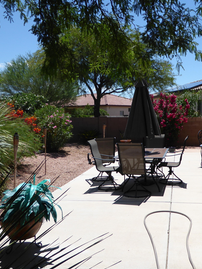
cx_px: 132
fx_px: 303
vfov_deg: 47.9
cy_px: 134
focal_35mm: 39
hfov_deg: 36.5
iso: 80
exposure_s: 1/800
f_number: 3.5
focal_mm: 5
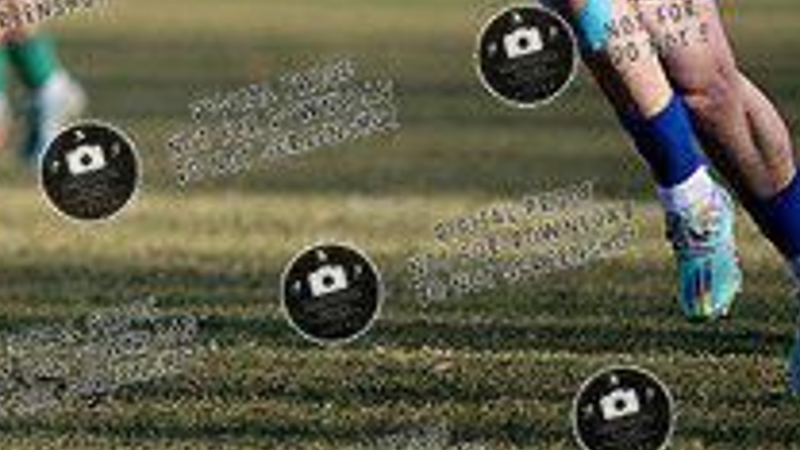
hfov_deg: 1.9
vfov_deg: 1.1
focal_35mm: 1144
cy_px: -181
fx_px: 24267
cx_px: -578
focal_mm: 300
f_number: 3.2
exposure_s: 1/1600
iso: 220
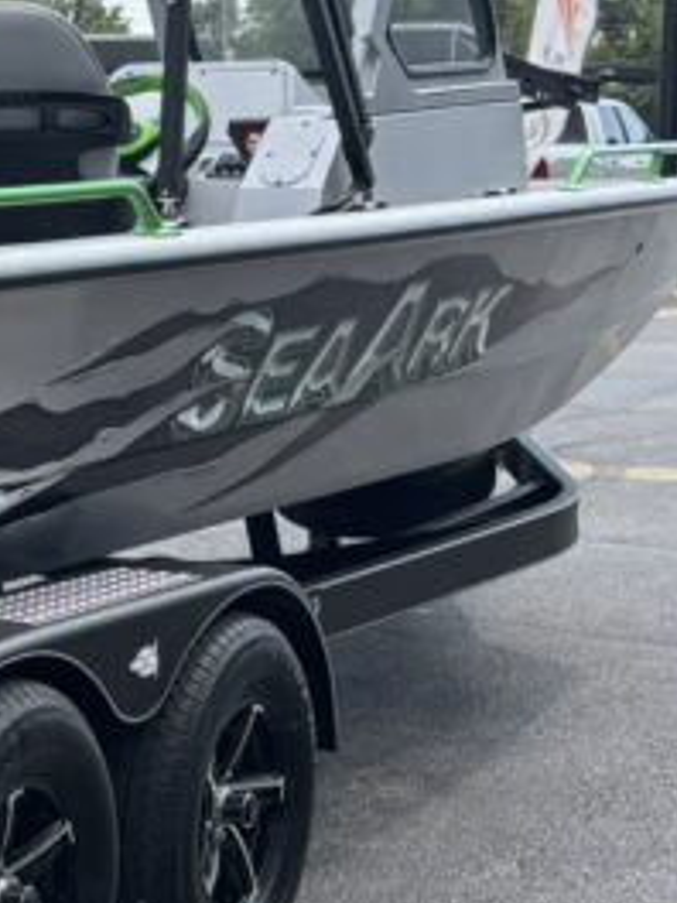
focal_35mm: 105
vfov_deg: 18.7
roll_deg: +0.4
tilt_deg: -5.8
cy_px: 380
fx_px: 2738
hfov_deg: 12.4
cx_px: -668
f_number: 1.6
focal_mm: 5.96
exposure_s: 1/2857
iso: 50
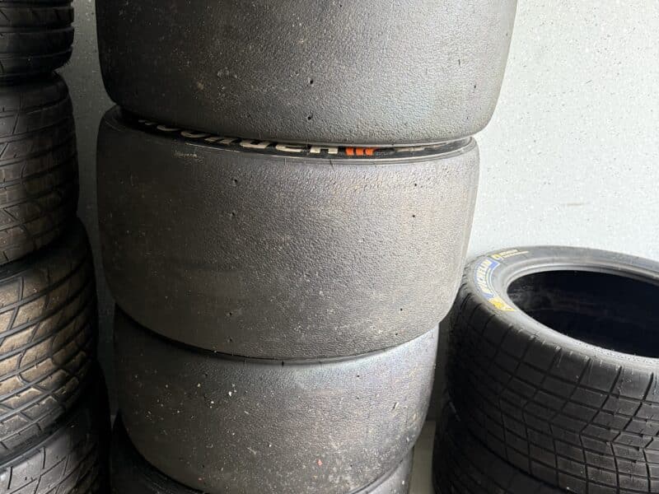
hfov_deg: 71.6
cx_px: 330
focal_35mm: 24
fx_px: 457
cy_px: 247
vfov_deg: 56.8
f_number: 1.78
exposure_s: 1/60
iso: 320
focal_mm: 6.76
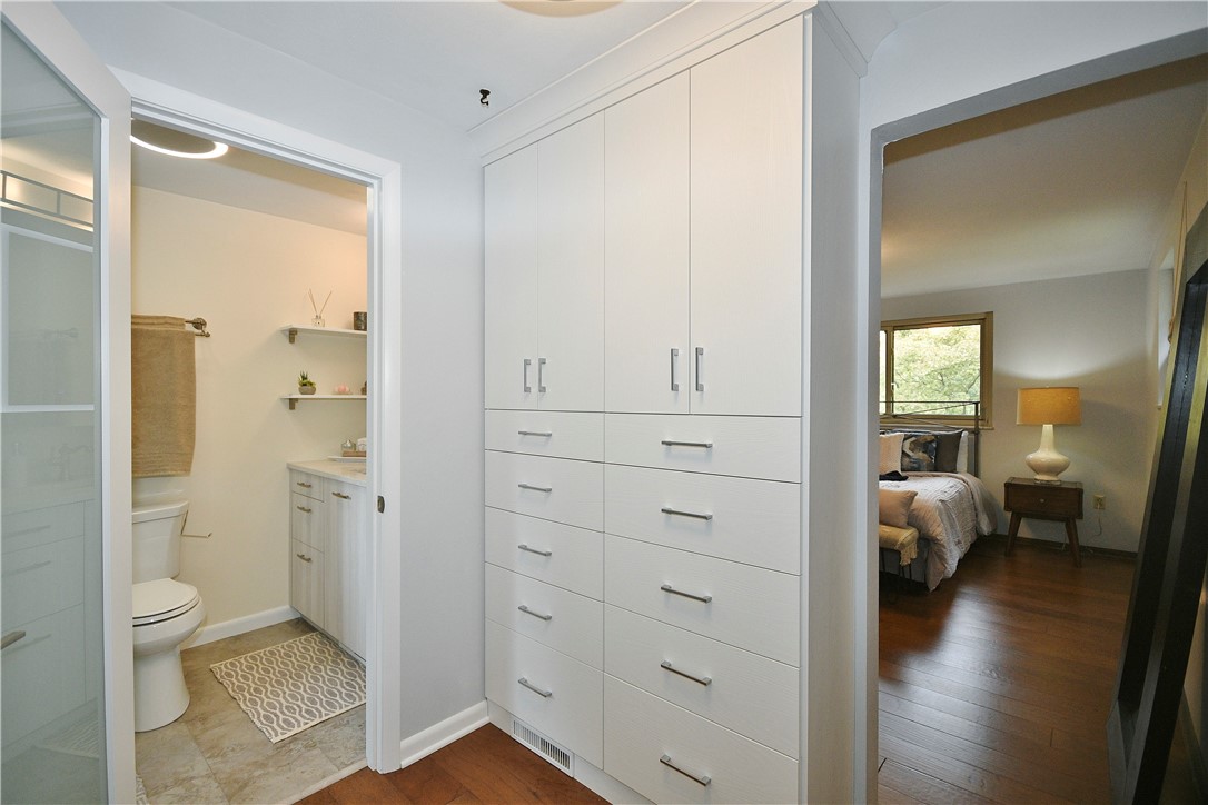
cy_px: 402
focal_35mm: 16
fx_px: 537
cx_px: 604
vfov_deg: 73.7
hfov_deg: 96.7
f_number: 4.5
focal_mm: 11
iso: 800
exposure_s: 1/125
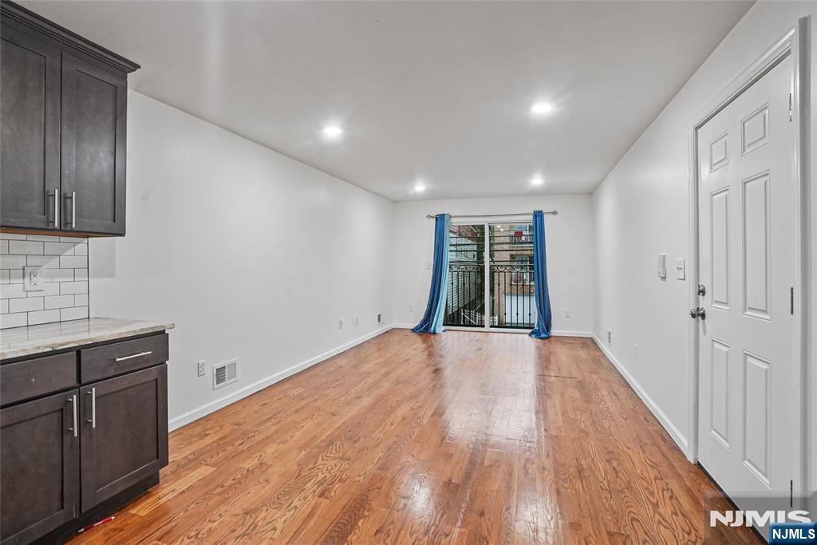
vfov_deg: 73.8
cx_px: 408
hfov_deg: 96.7
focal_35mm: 16
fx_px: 363
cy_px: 272
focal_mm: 16
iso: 2500
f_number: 9
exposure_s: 1/15
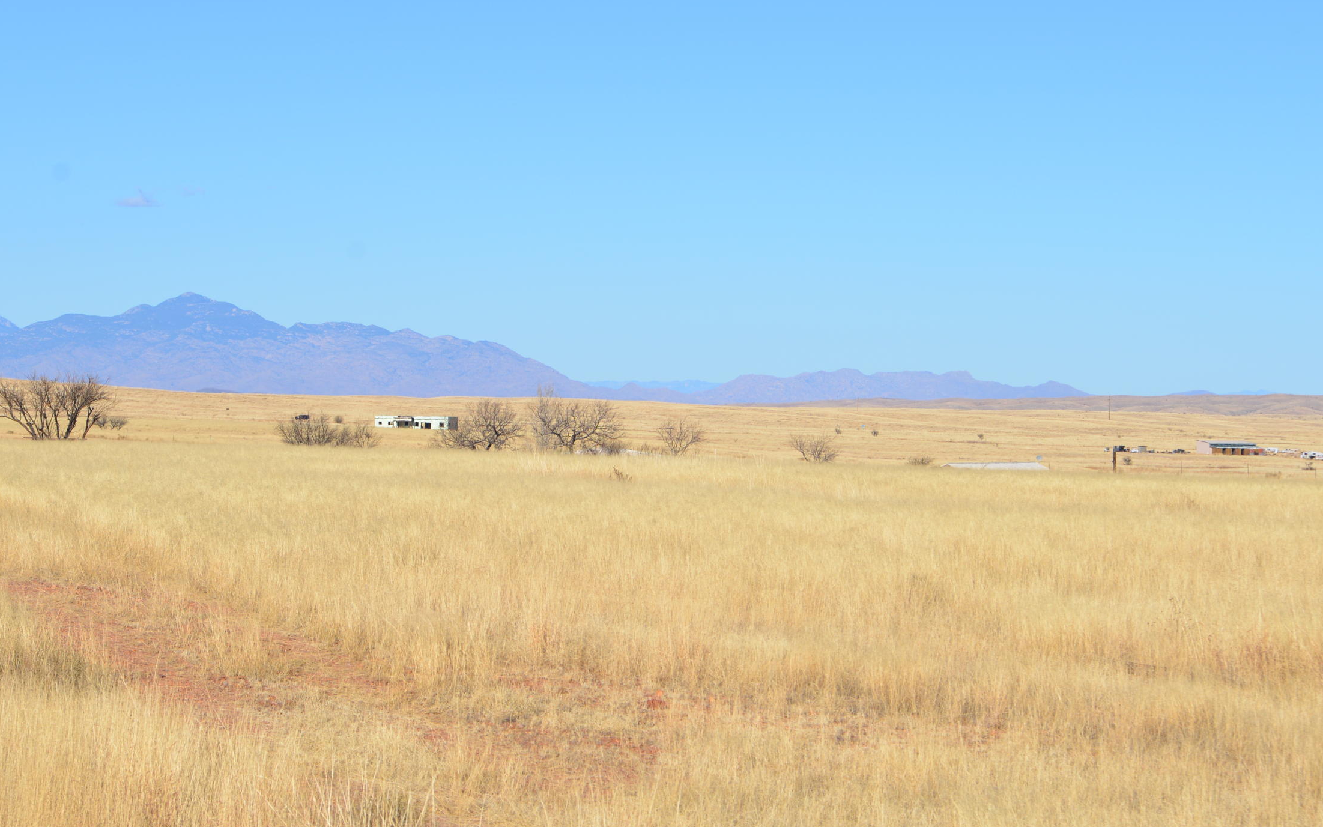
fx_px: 4255
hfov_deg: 17.7
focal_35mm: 118
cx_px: 640
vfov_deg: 11.1
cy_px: 421
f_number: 8
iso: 200
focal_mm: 85
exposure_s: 1/1000
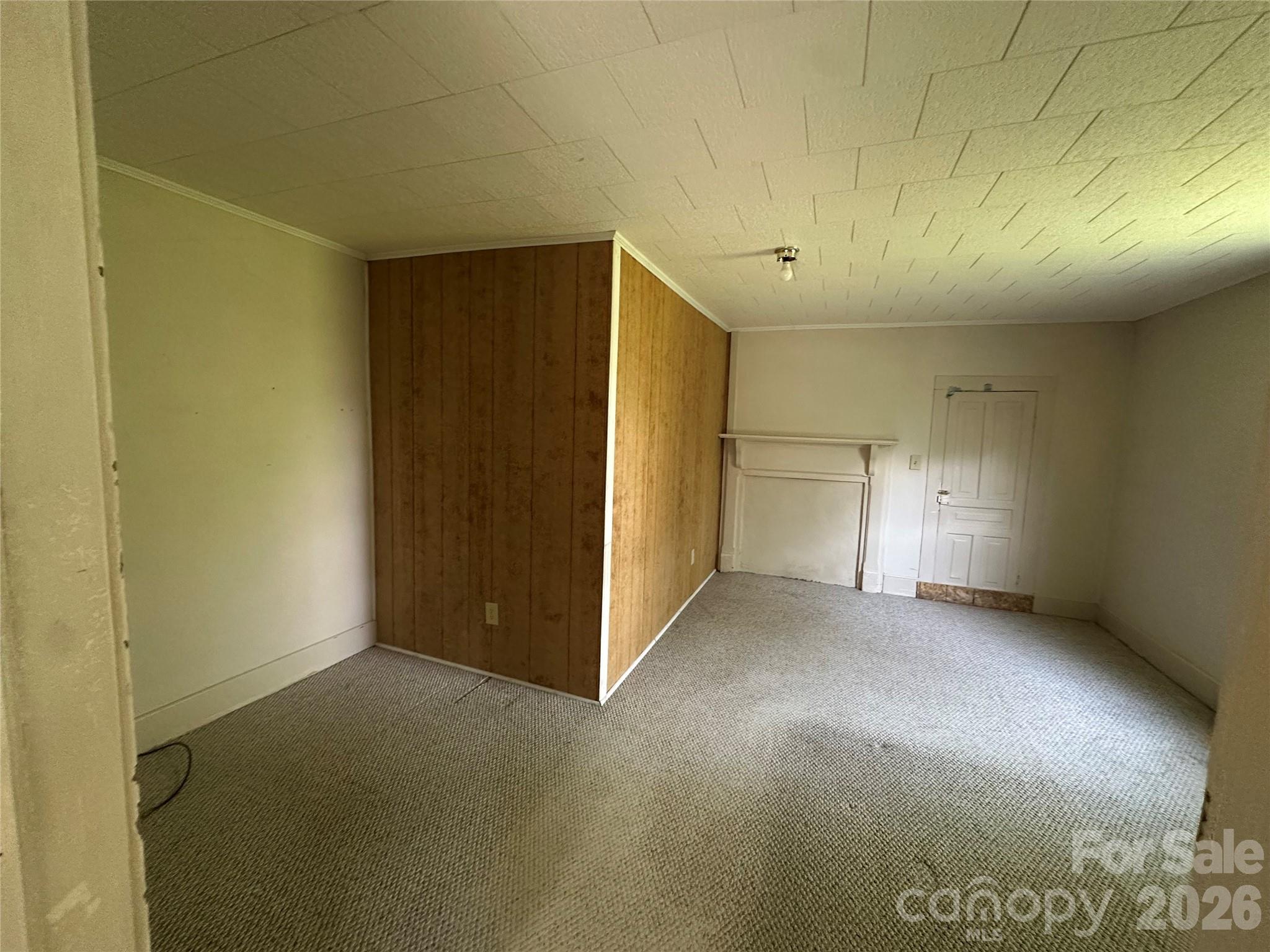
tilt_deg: -5.2
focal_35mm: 14
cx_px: 635
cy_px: 476
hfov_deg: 102.1
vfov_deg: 85.7
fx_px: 514
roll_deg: -2.6
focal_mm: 2.22
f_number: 2.2
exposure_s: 1/60
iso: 640
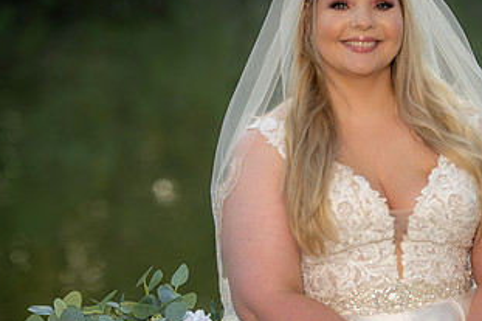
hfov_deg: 9.8
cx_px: 350
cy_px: 192
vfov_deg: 6.6
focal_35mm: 209
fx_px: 2797
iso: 80
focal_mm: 112
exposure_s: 1/200
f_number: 2.8
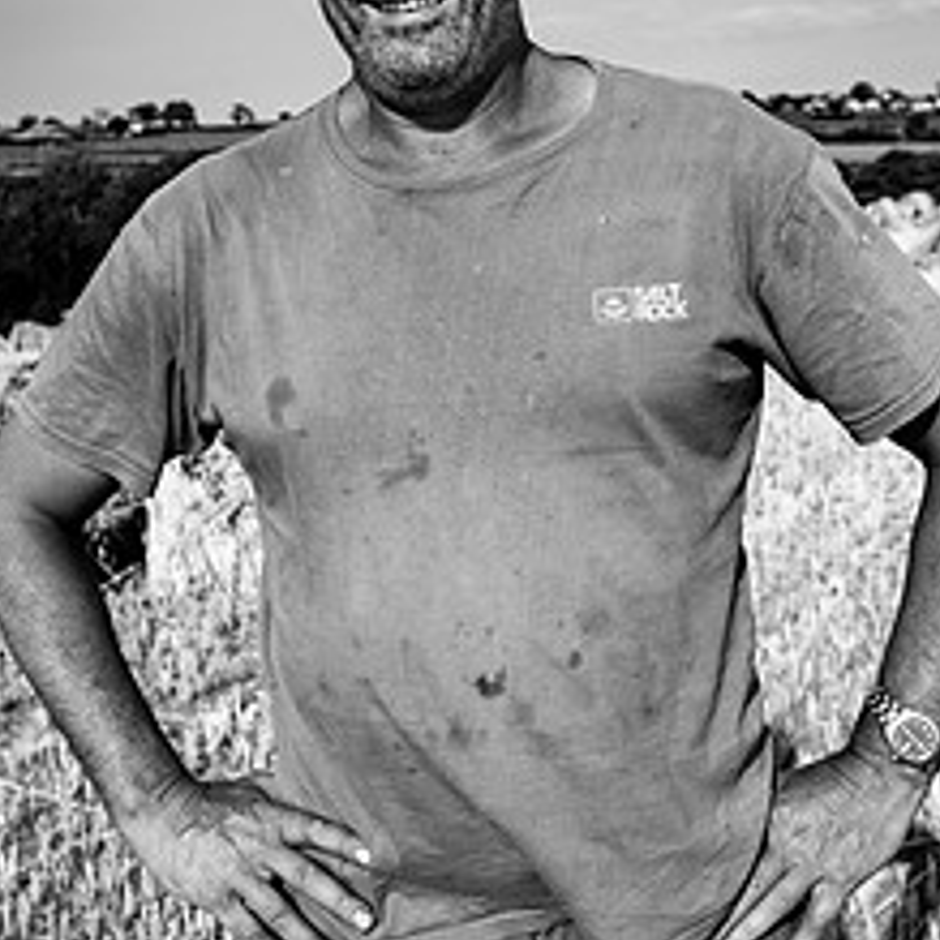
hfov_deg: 31.6
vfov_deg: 31.1
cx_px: 459
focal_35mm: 54
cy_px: 238
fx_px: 1659
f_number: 5.6
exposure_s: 1/1600
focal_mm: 24
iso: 64
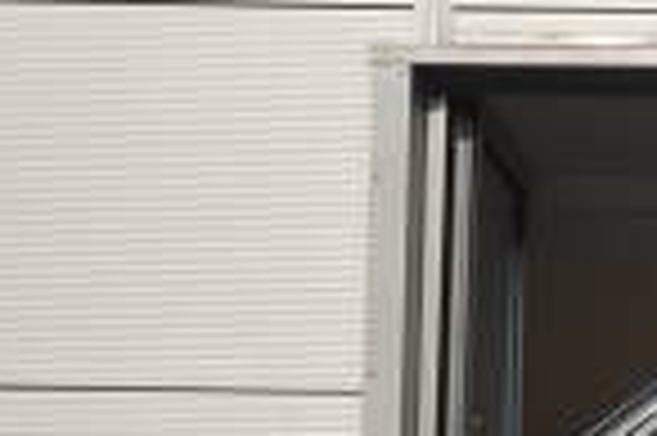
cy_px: 715
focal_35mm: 230
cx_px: 1242
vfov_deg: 5.9
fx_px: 4196
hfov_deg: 8.6
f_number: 6.7
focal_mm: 35
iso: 100
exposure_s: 1/350
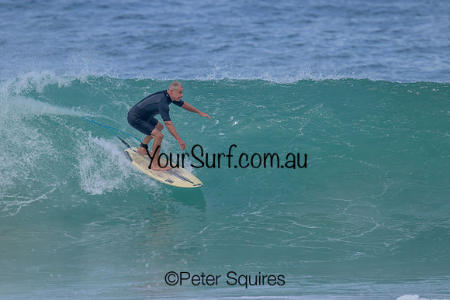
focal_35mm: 917
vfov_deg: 1.5
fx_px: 11460
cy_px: 136
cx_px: 215
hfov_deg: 2.2
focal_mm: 800
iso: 900
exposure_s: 1/2000
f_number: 11
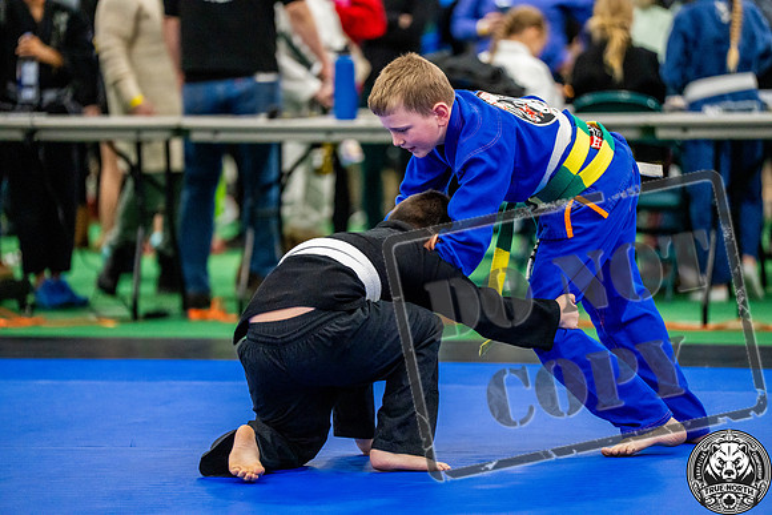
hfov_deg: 10.3
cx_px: 386
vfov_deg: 6.9
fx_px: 4290
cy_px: 258
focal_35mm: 200
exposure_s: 1/500
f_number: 2.8
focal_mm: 200
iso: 5000
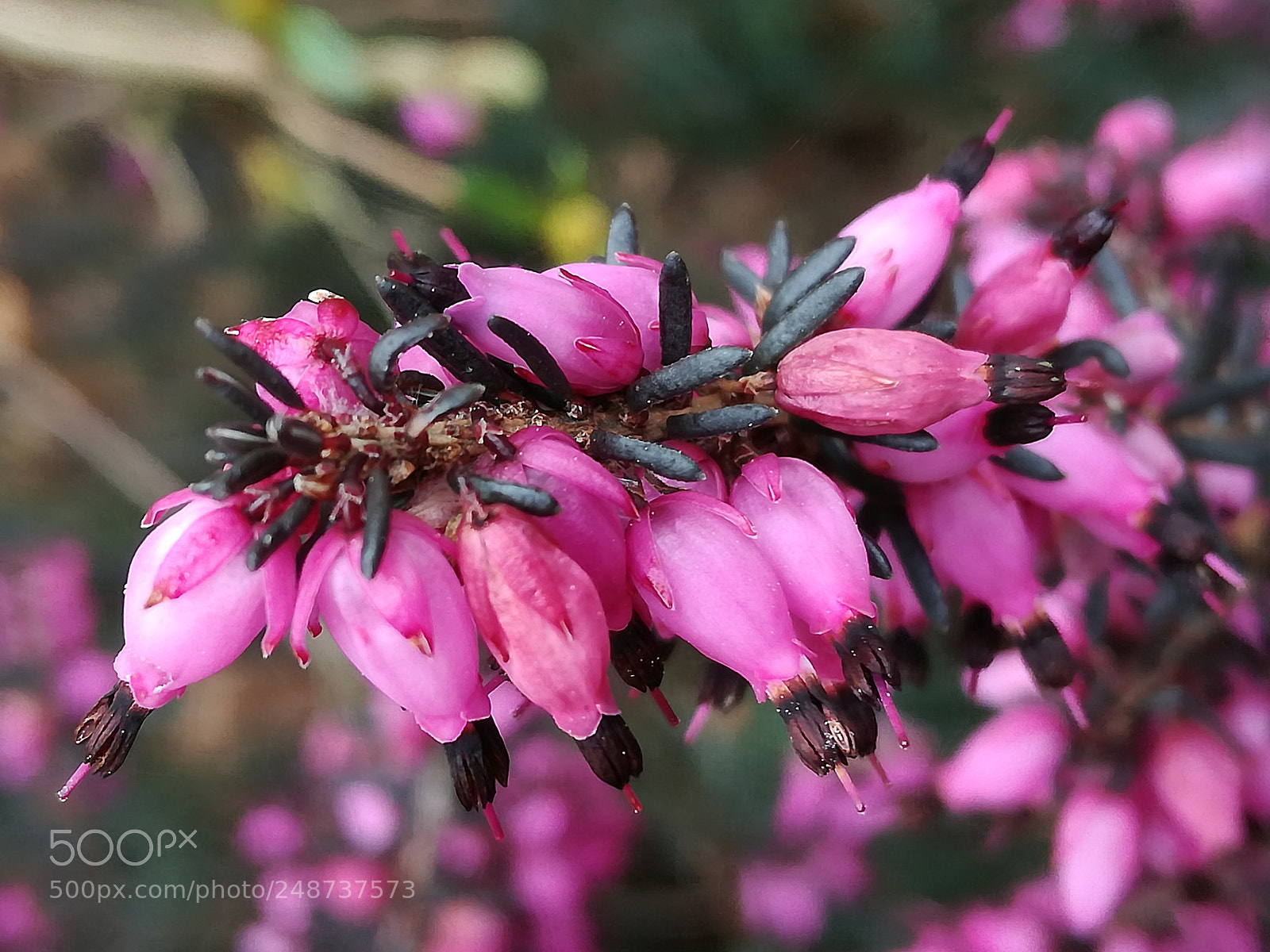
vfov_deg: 25.7
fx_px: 2091
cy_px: 476
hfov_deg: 33.8
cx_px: 635
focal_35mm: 57
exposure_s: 1/100
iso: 100
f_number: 2
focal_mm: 3.79
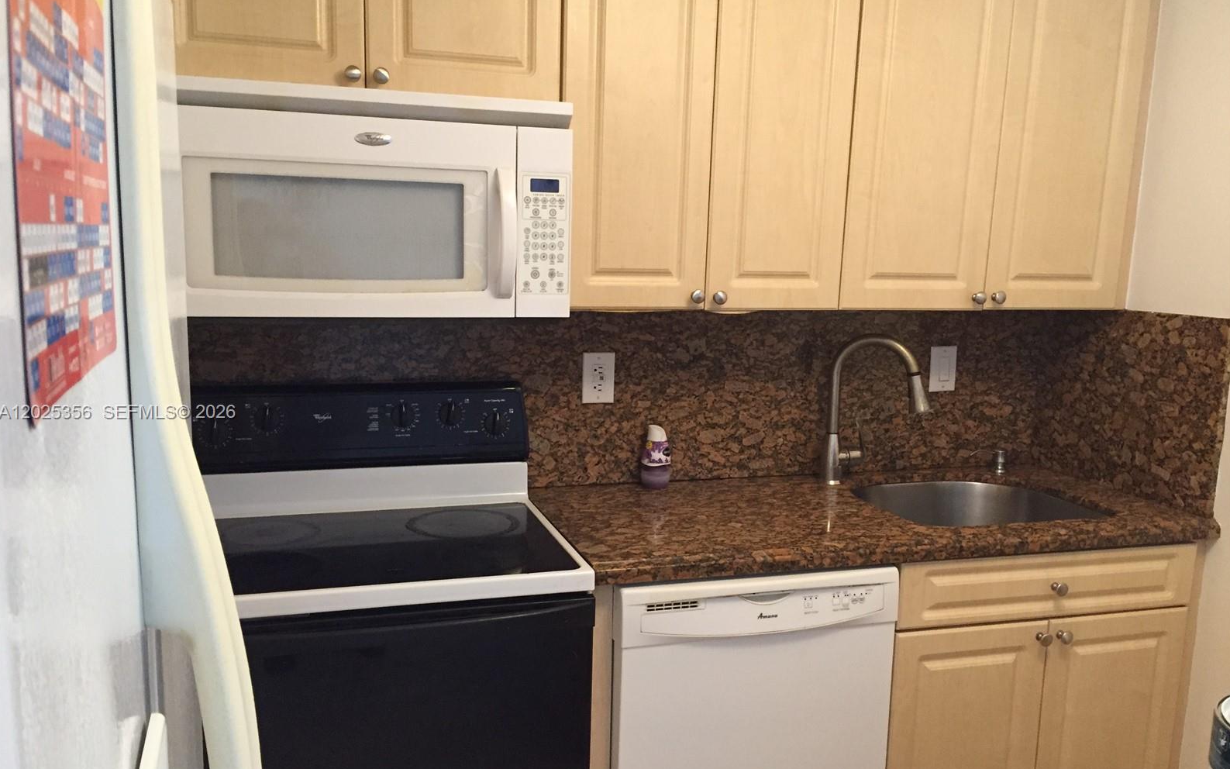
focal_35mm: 31
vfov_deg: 40.6
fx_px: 1039
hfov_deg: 61.2
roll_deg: -1.5
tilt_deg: -10.3
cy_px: 413
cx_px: 615
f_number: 2.2
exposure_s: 1/30
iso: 200
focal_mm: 4.15
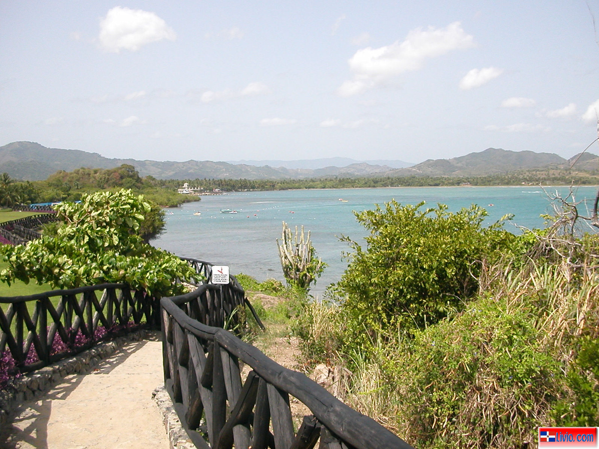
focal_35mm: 37
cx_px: 300
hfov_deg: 50.1
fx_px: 640
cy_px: 224
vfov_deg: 38.7
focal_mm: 5.6
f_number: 2.7
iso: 100
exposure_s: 1/1157
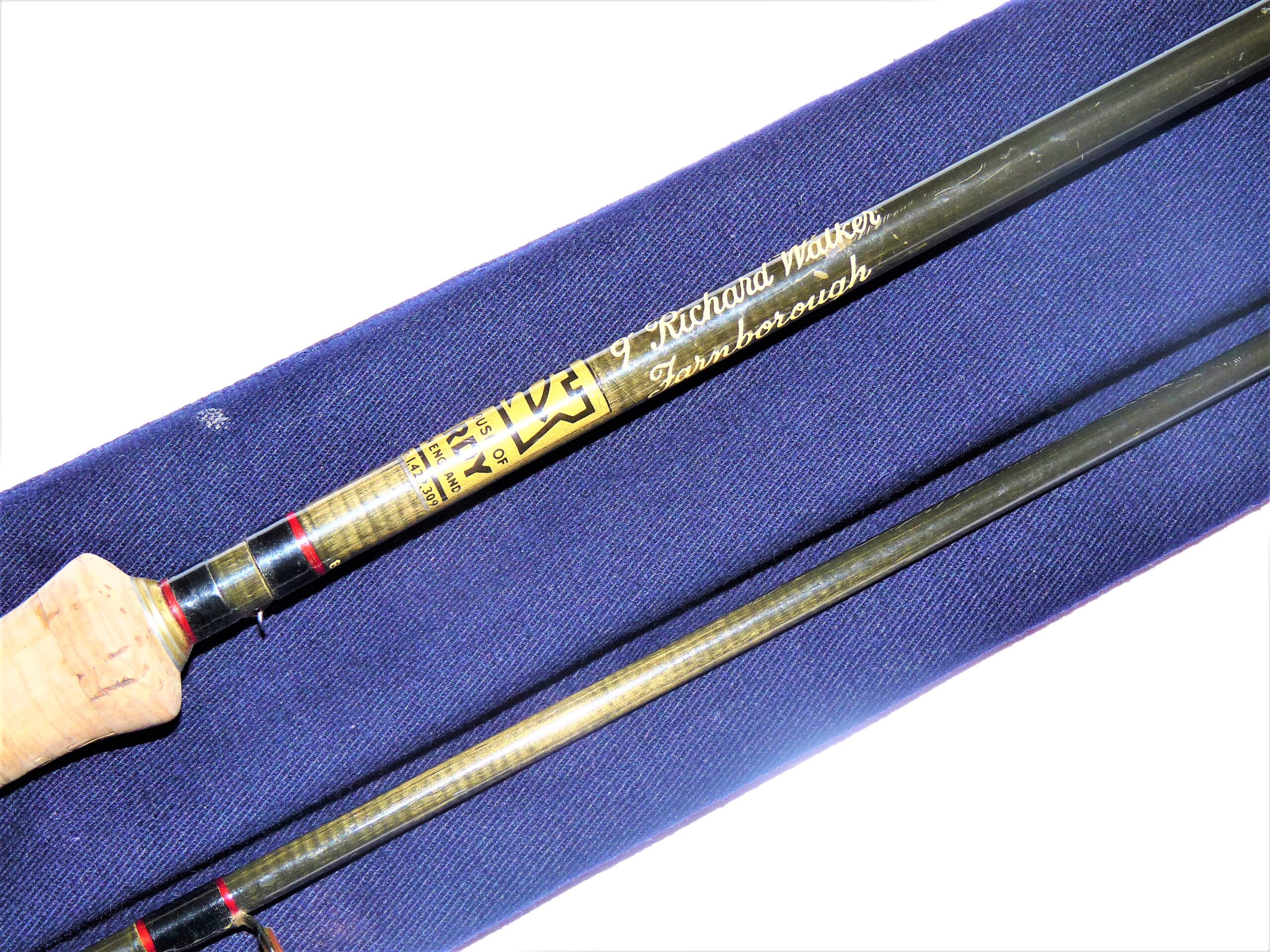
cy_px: 476
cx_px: 635
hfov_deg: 26.0
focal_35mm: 75
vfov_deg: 19.6
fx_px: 2752
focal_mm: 13.3
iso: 100
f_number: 3.4
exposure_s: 1/40
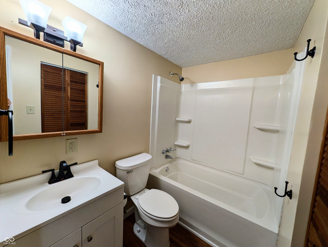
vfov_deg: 94.6
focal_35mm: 12
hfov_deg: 110.5
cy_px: 124
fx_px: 114
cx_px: 164
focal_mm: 2.02
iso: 26
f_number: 1.7
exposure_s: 1/164
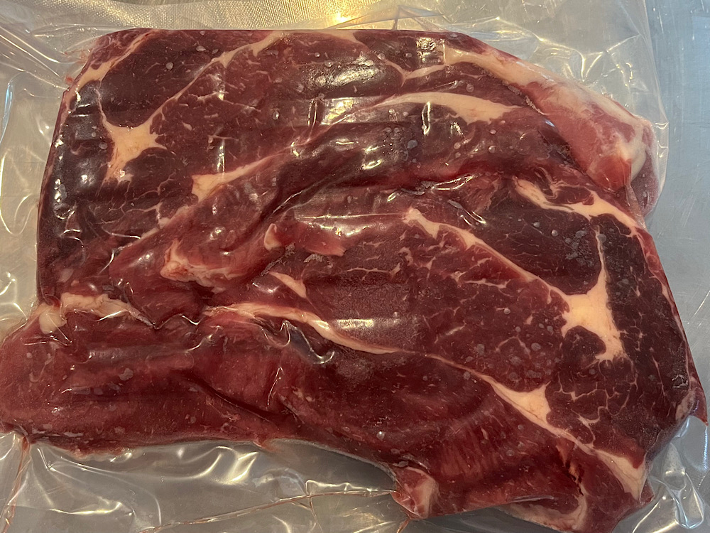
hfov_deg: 67.3
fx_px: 533
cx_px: 355
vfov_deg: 53.1
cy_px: 266
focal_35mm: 26
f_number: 1.6
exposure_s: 1/60
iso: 200
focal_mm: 5.1
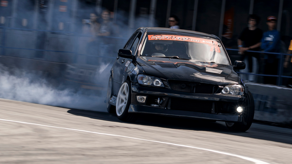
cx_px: 174
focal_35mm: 377
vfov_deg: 3.2
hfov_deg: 5.7
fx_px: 2918
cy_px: 99
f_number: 10
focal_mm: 135
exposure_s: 1/125
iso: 100
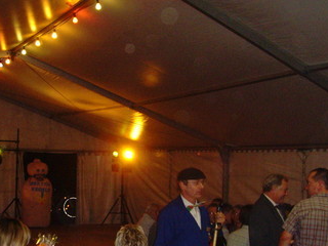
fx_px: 578
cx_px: 171
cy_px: 159
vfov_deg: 23.9
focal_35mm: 61
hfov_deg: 31.7
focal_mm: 6.6
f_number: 3.5
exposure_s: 1/45
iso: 400
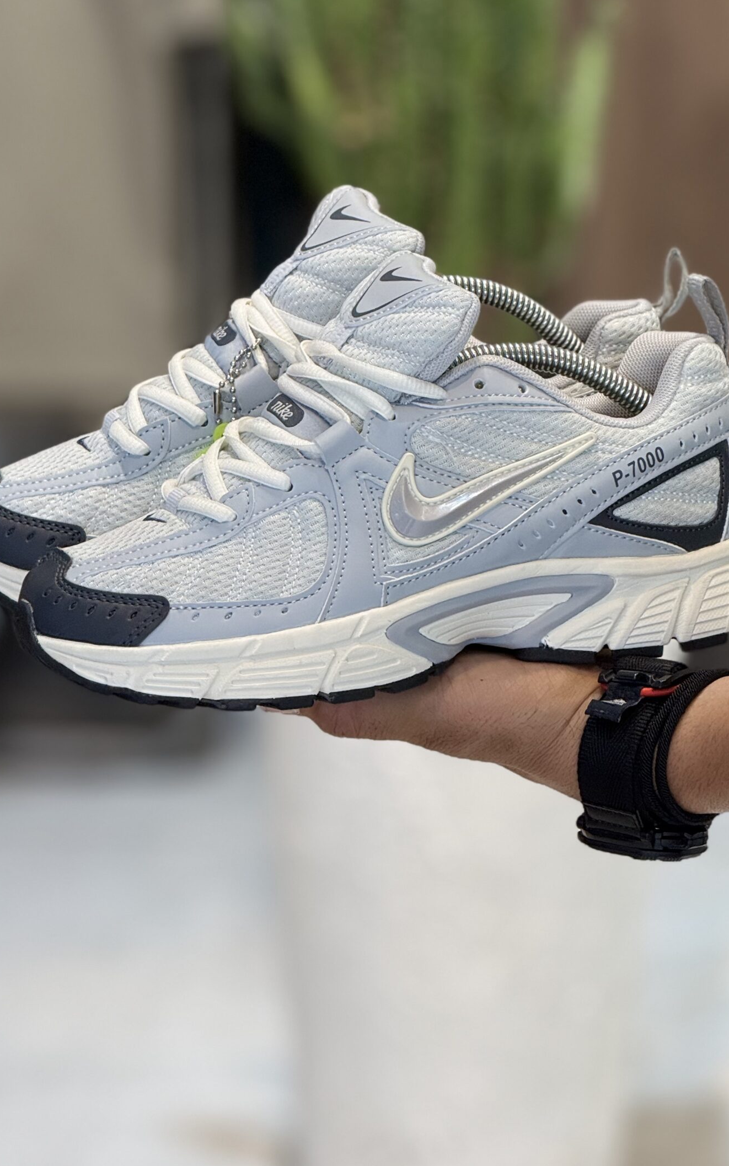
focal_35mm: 154
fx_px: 4893
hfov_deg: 8.5
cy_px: 474
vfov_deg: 13.6
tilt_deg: -16.2
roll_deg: -0.2
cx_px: 408
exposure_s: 1/100
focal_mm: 15.66
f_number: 2.8
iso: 125
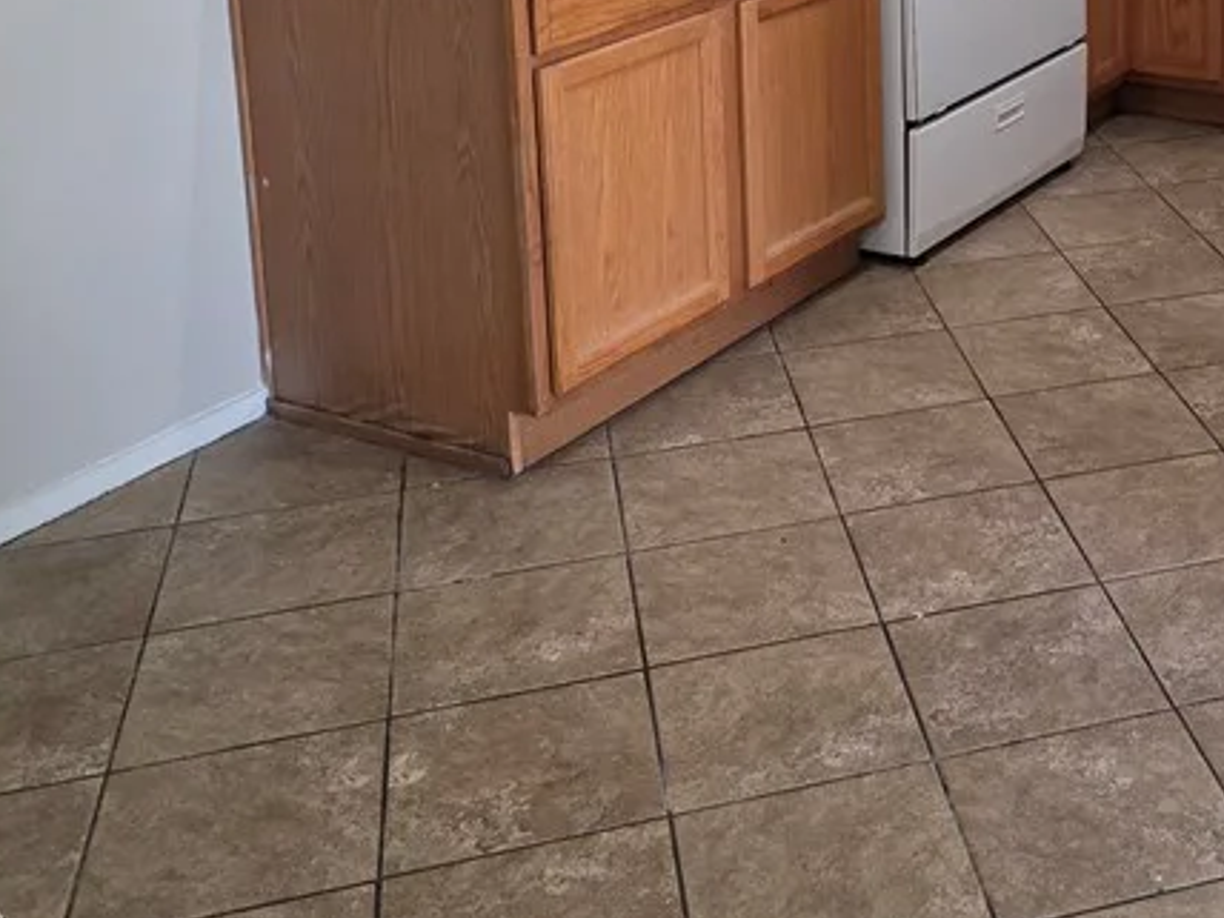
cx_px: 1161
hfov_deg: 32.7
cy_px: -114
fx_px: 1945
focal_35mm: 55
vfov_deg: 24.6
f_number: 1.7
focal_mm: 6.25
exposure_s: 1/120
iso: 320
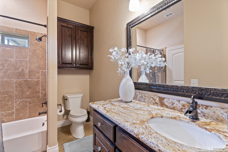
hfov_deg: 96.7
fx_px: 101
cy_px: 76
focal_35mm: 16
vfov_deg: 73.7
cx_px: 114
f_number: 7.1
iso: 400
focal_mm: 16
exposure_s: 1/1.67
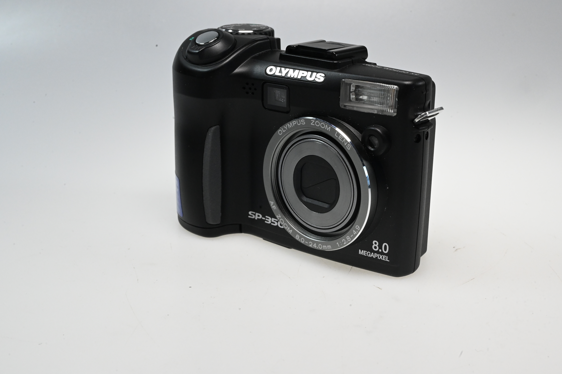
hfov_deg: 39.6
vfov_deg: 27.0
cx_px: 281
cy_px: 187
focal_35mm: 50
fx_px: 780
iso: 5000
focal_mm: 50
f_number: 25
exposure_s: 1/250
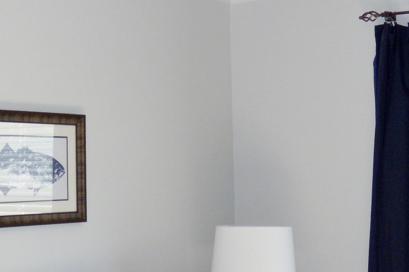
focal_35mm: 83
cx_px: 207
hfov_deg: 24.5
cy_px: 308
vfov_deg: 15.9
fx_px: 943
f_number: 3.6
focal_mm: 6.4
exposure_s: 1/60
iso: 160
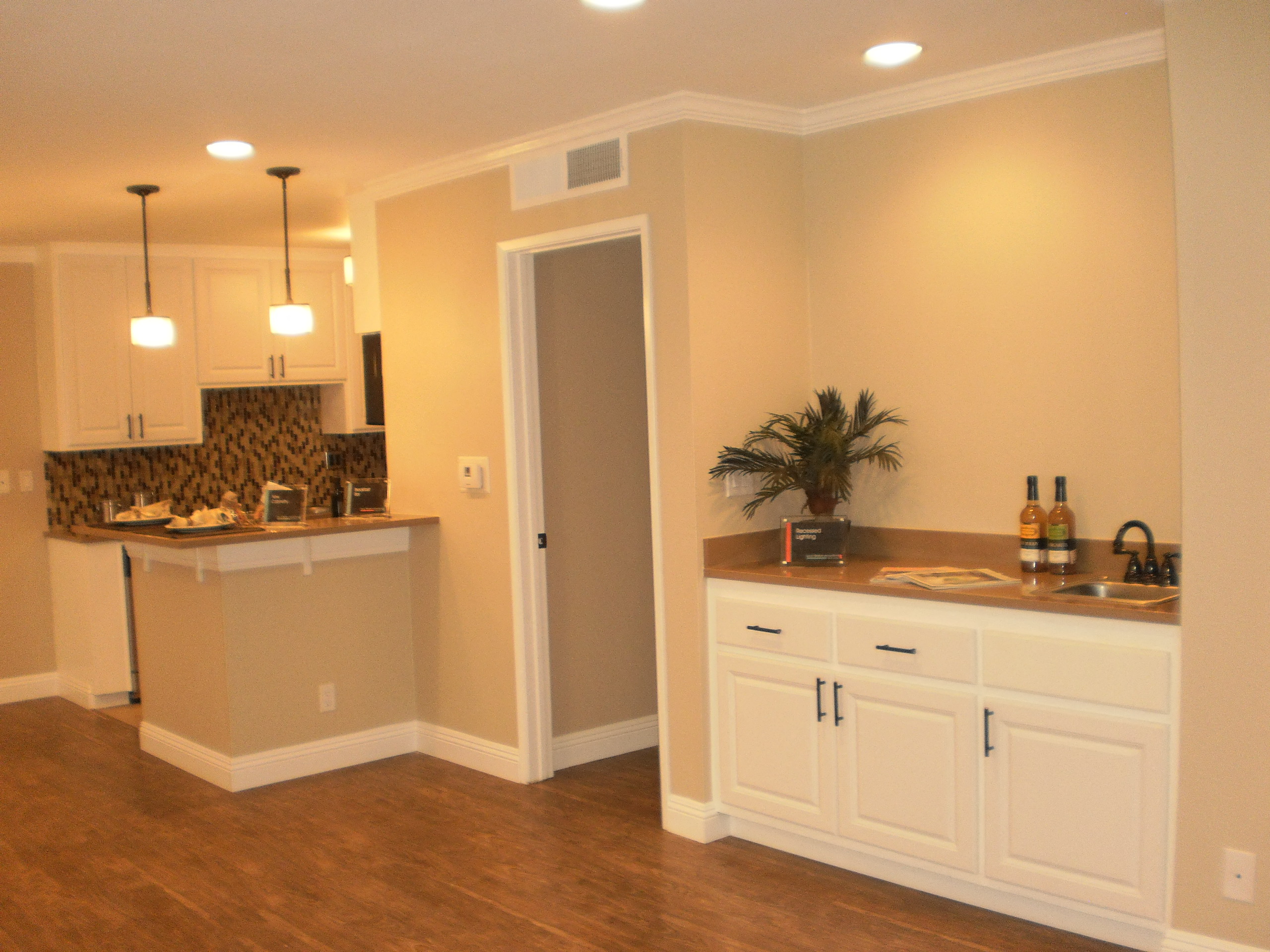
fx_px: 1321
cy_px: 476
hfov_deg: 51.4
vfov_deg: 39.7
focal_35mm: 36
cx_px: 635
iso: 160
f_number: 3.1
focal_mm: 6.3
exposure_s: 1/30
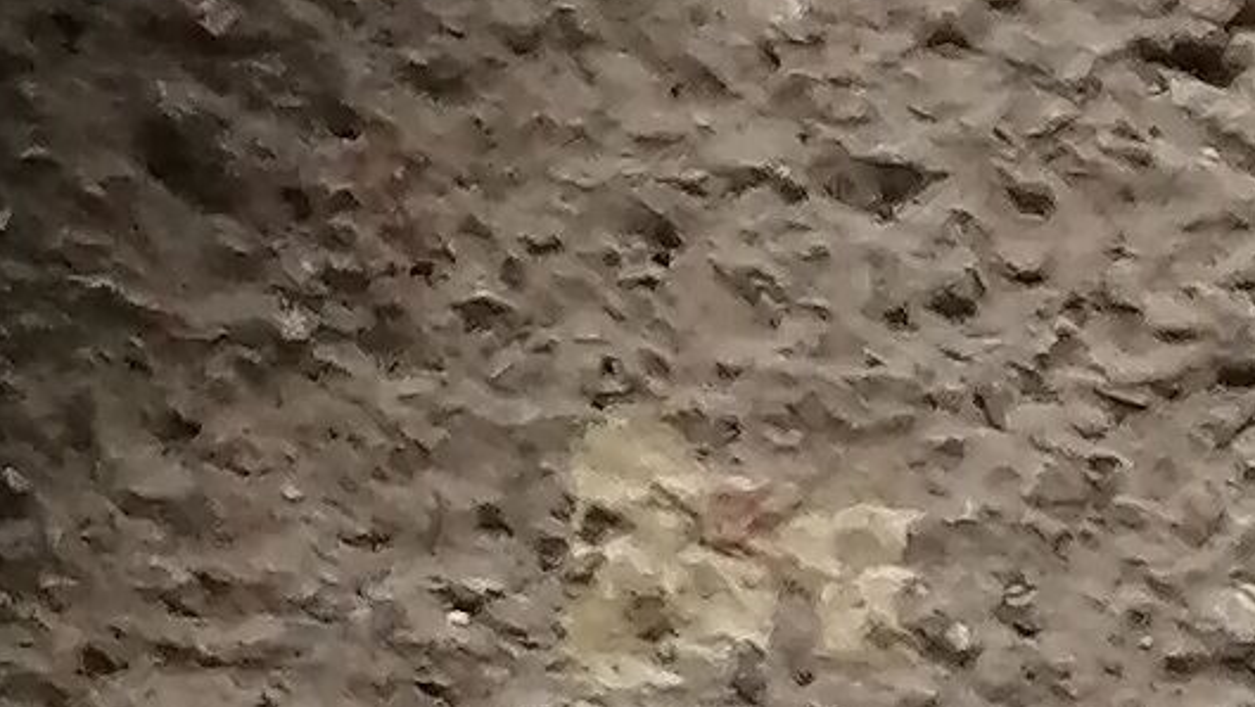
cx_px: -3288
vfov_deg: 3.7
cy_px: -2237
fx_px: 10420
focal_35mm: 313
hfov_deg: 6.0
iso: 50
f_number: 1.8
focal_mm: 3.62
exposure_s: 1/235
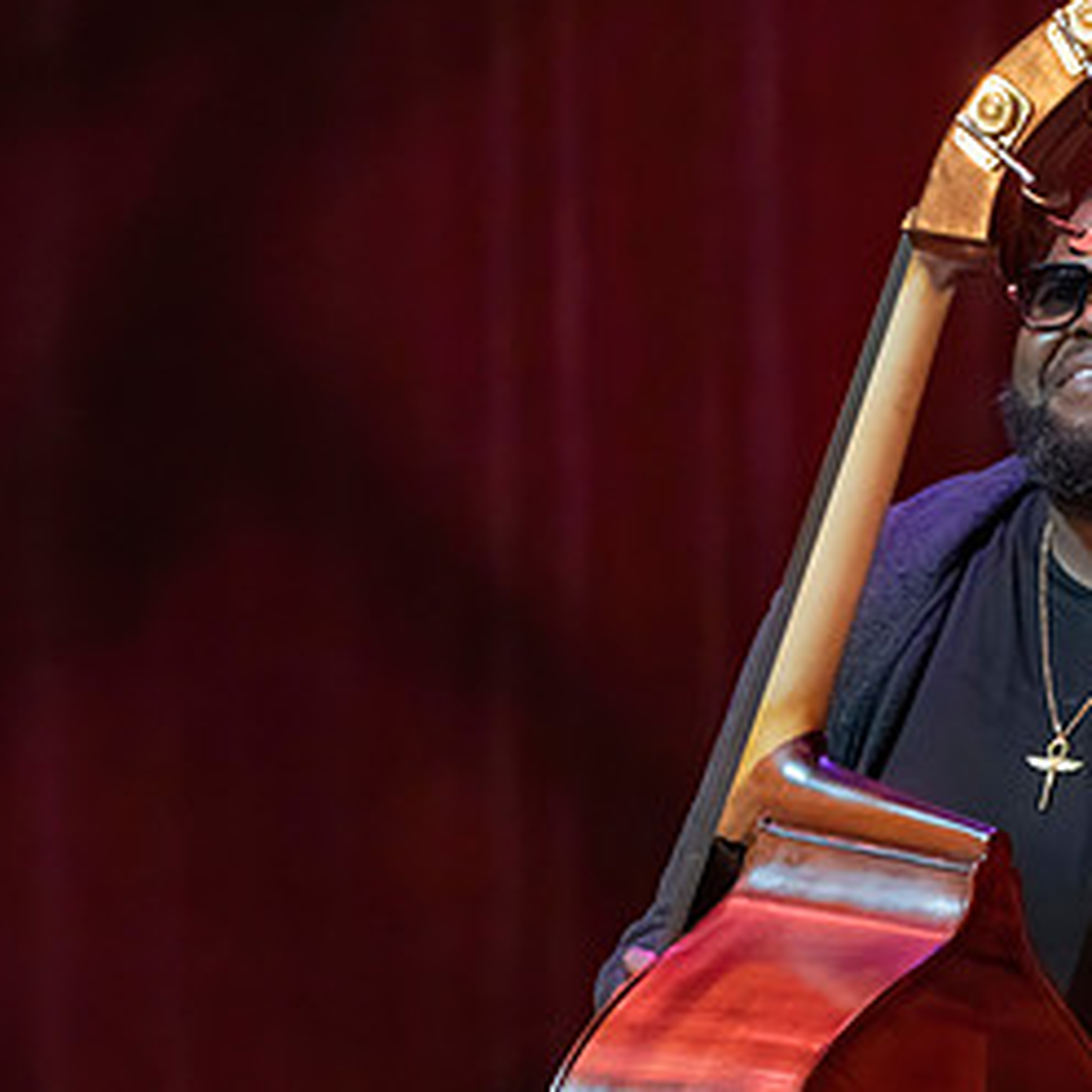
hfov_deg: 1.9
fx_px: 33406
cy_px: 665
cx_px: 921
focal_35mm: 936
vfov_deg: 1.9
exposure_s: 1/320
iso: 5000
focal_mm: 400
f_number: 5.6
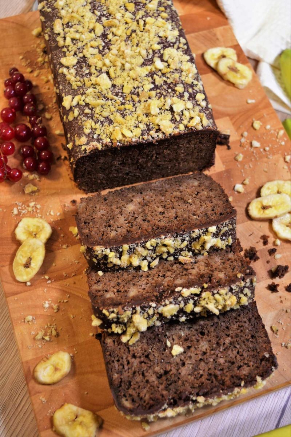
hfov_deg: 29.9
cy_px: 218
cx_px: 146
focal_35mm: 45
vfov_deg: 43.6
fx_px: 546
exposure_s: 1/60
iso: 800
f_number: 4.5
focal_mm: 30
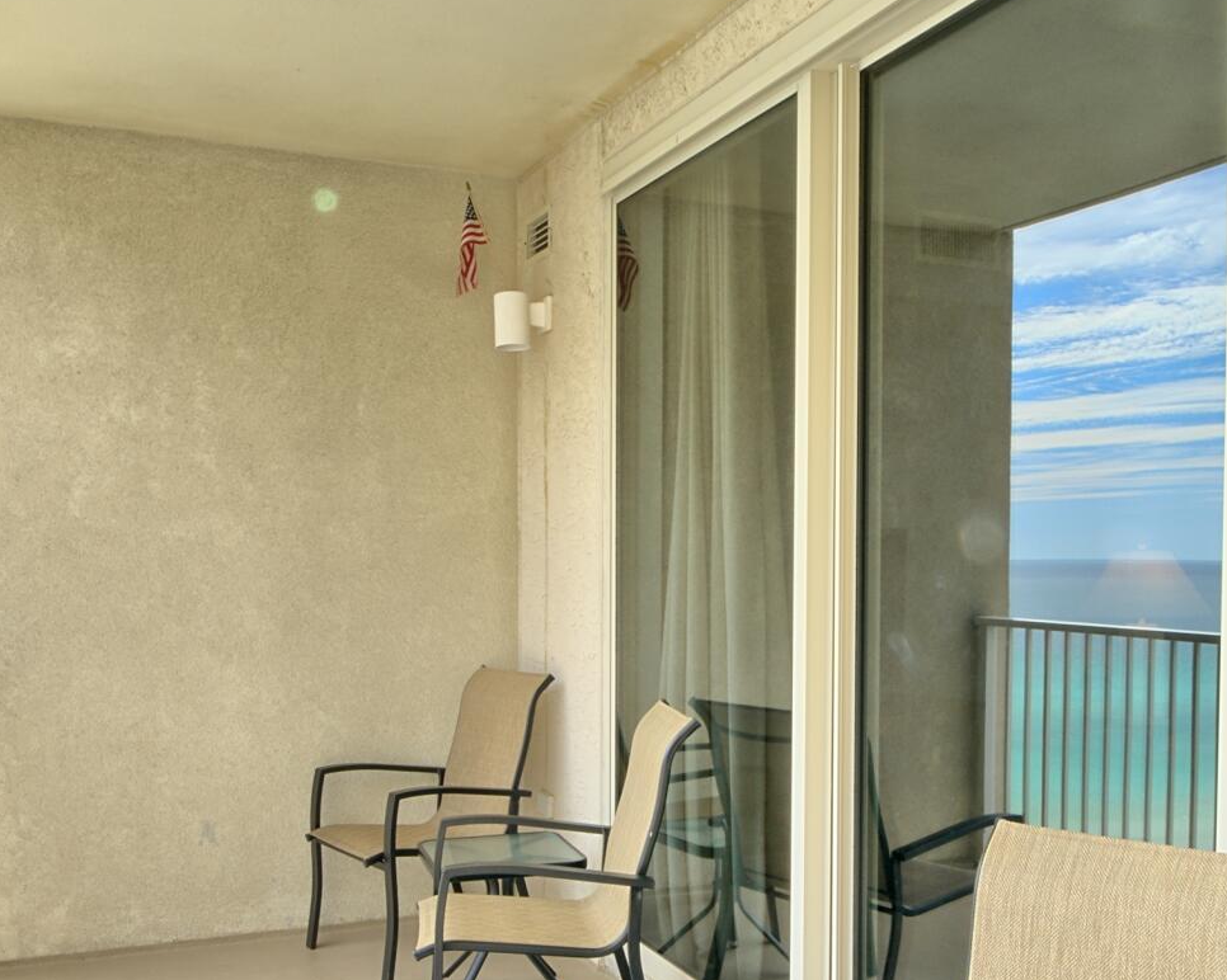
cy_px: 602
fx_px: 1270
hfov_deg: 51.5
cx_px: 640
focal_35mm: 35
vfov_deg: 41.9
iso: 200
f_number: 16
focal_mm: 12
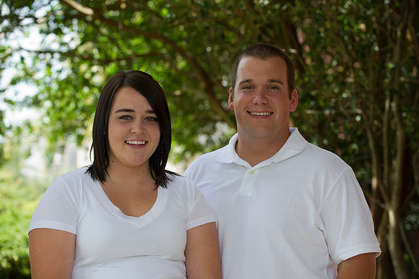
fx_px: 1186
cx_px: 210
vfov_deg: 13.4
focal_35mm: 102
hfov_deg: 20.0
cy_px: 140
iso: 200
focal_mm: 102
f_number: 4.5
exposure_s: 1/125
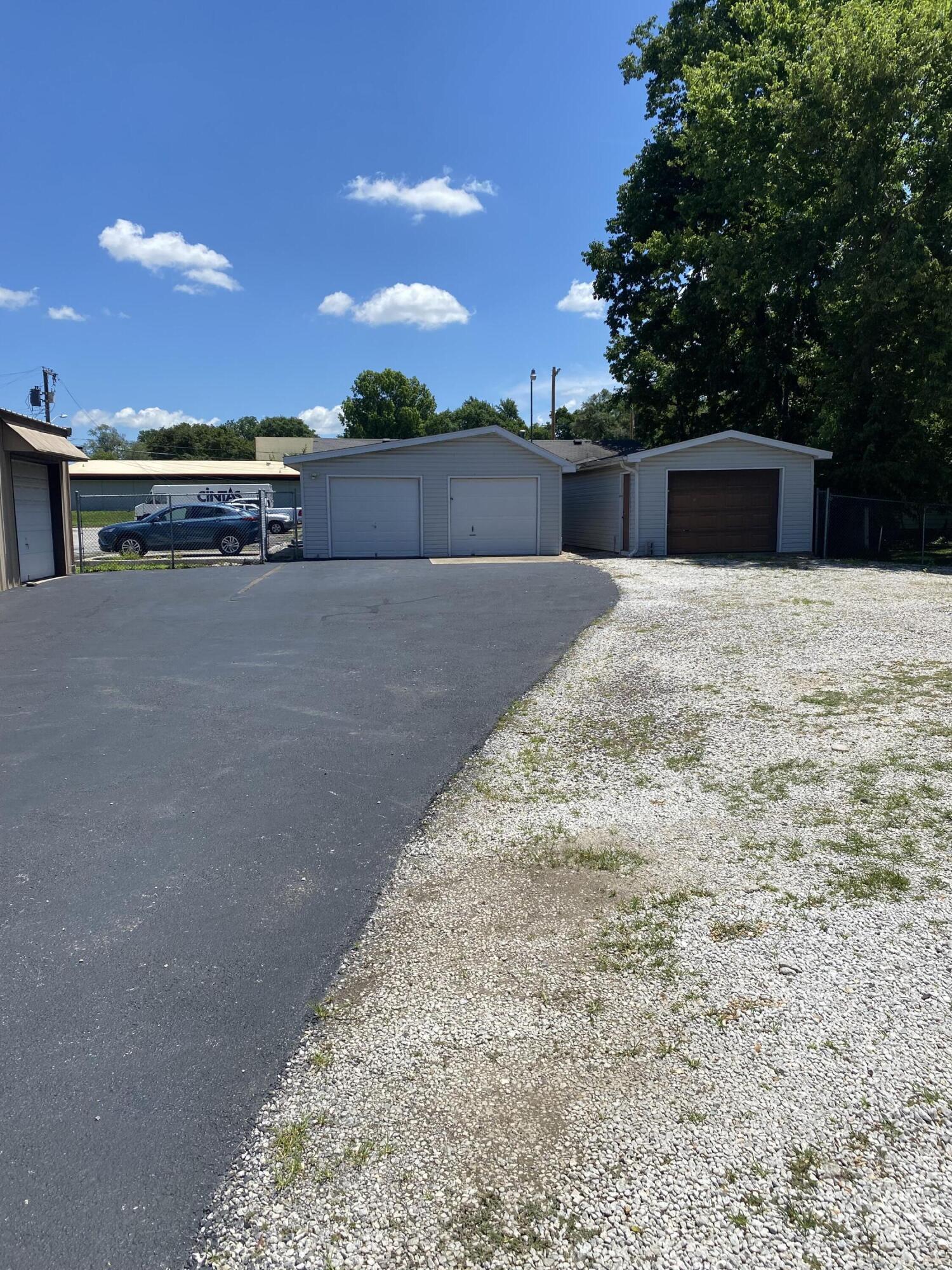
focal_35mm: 26
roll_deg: +0.9
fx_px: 953
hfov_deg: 53.1
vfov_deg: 67.3
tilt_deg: -5.7
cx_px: 476
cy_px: 635
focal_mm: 4.25
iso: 32
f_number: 1.8
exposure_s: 1/3731
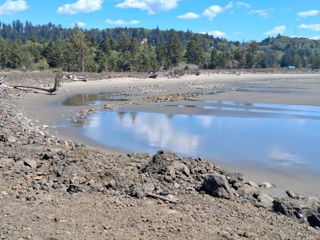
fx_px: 379
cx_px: 133
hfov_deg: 45.6
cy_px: 142
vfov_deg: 35.0
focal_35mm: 41
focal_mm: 3.98
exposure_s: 1/433
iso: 25
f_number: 1.8
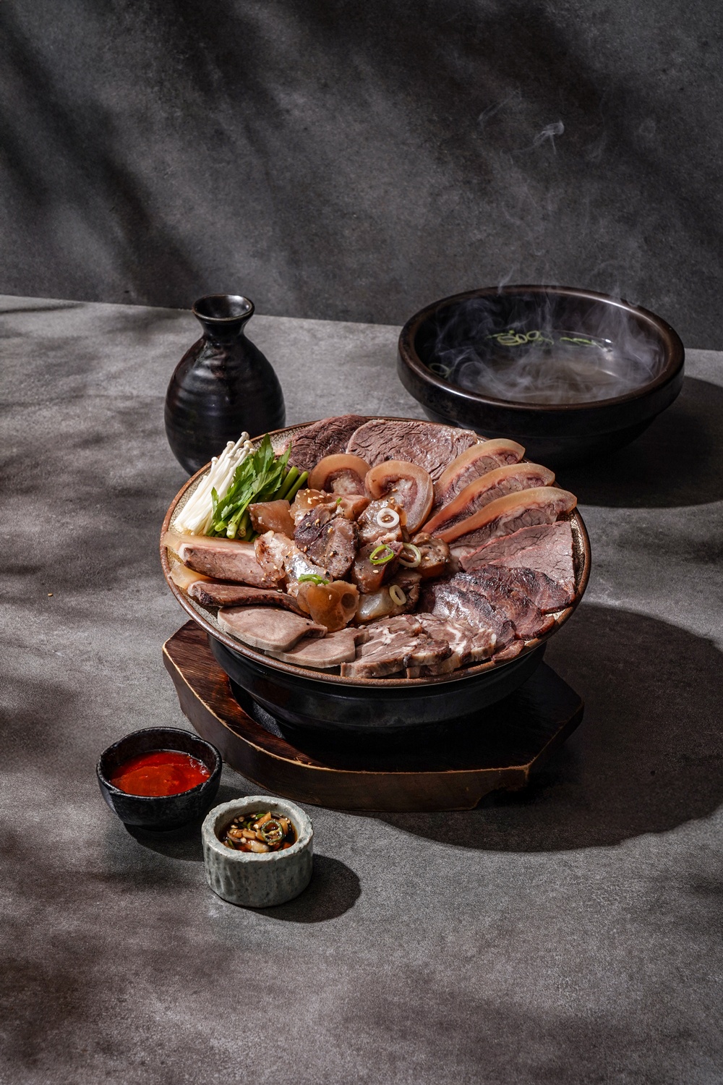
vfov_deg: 25.4
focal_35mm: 80
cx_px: 362
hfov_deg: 17.1
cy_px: 542
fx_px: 2410
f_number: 14
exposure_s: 1/125
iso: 400
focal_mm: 80
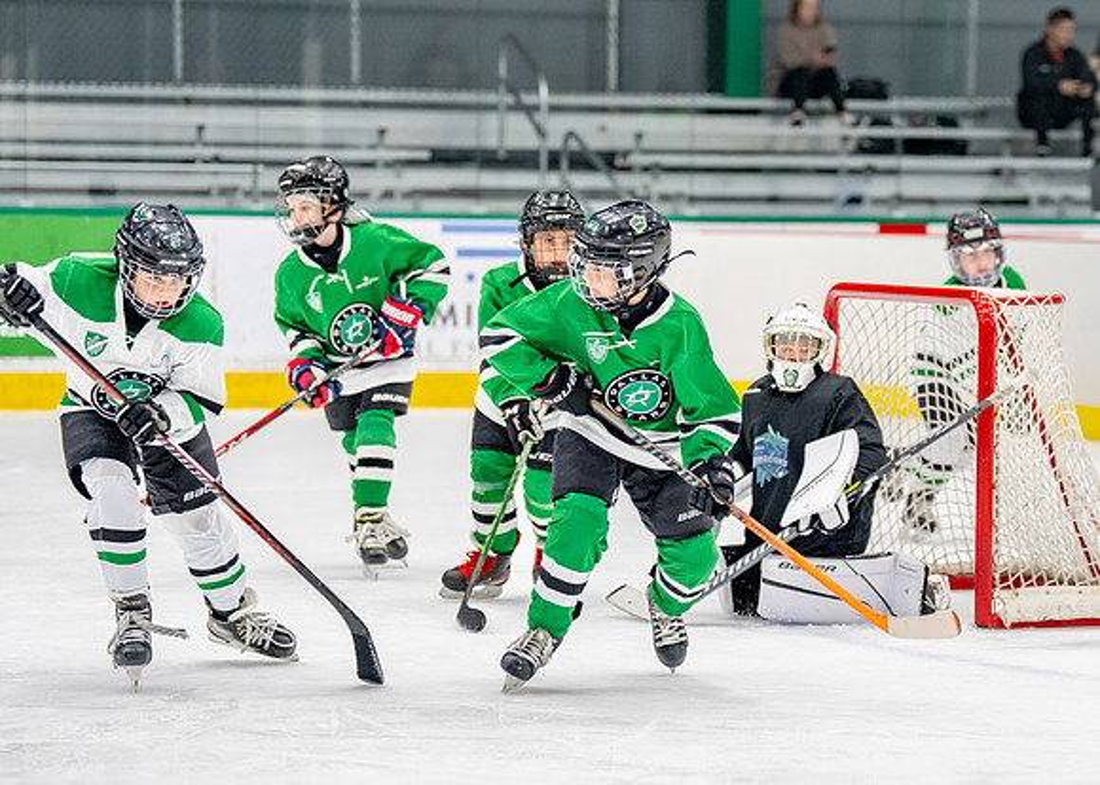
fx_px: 4809
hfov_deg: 13.0
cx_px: 805
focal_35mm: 154
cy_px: 403
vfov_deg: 9.3
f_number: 2.8
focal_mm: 107
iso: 1000
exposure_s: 1/1250
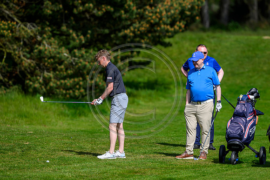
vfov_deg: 3.4
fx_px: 3001
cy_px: 90
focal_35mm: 400
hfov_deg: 5.2
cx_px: 135
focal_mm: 400
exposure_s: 1/5000
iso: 500
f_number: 4.5
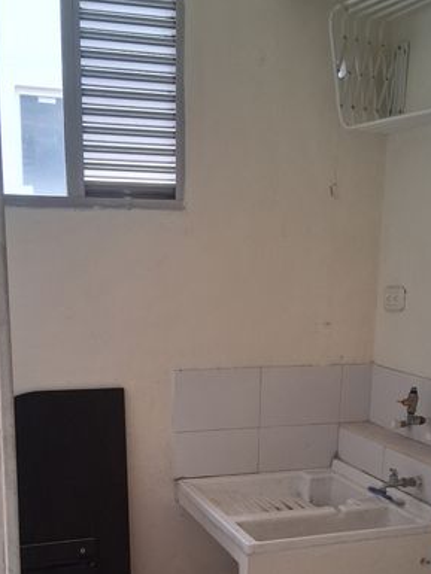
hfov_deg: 32.2
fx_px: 747
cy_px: 423
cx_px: 198
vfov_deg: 41.0
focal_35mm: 45
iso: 200
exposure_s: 1/120
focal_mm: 3.98
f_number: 1.8
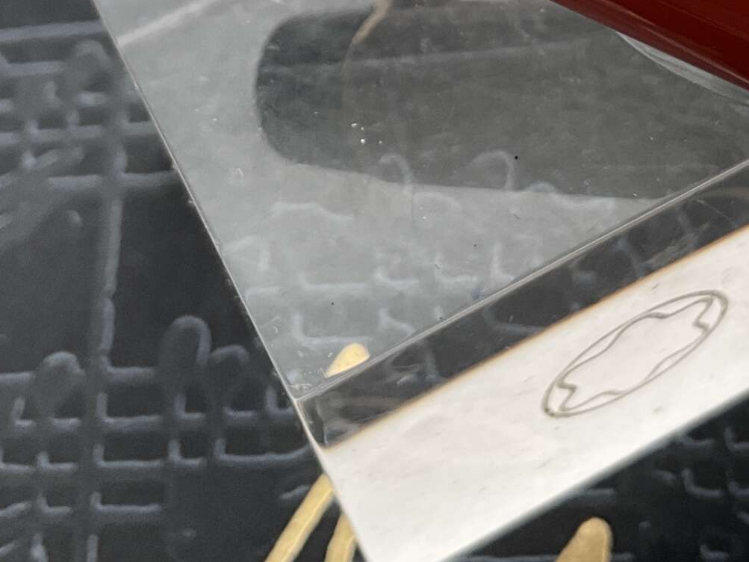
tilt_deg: -56.0
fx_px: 1601
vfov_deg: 19.1
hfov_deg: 26.3
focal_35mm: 74
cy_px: -59
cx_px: 341
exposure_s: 1/100
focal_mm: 3
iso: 40
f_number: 1.8
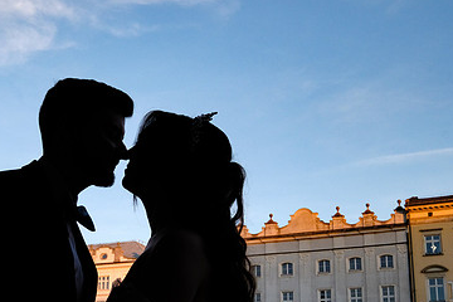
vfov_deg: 23.2
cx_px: 109
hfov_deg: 33.7
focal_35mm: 58
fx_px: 730
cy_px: 220
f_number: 13
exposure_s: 1/200
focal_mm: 24
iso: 800
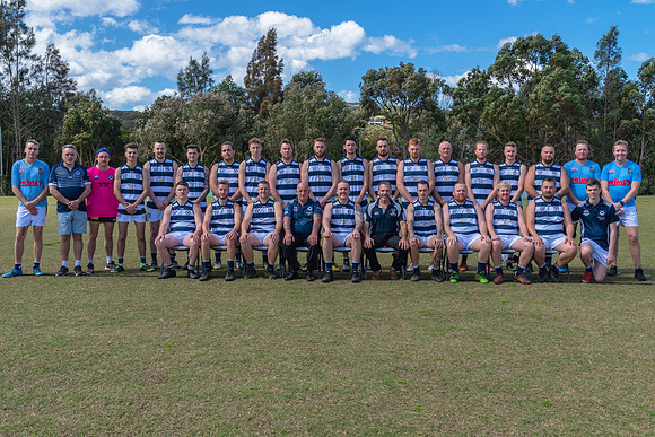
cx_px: 323
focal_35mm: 34
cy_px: 219
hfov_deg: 55.9
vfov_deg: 39.0
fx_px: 617
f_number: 8
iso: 200
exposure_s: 1/500
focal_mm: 22
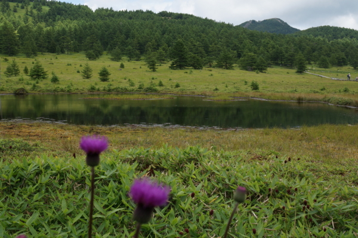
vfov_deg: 29.8
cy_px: 119
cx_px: 179
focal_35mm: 45
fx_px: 447
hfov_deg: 43.6
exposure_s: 1/160
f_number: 9
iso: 100
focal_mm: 30
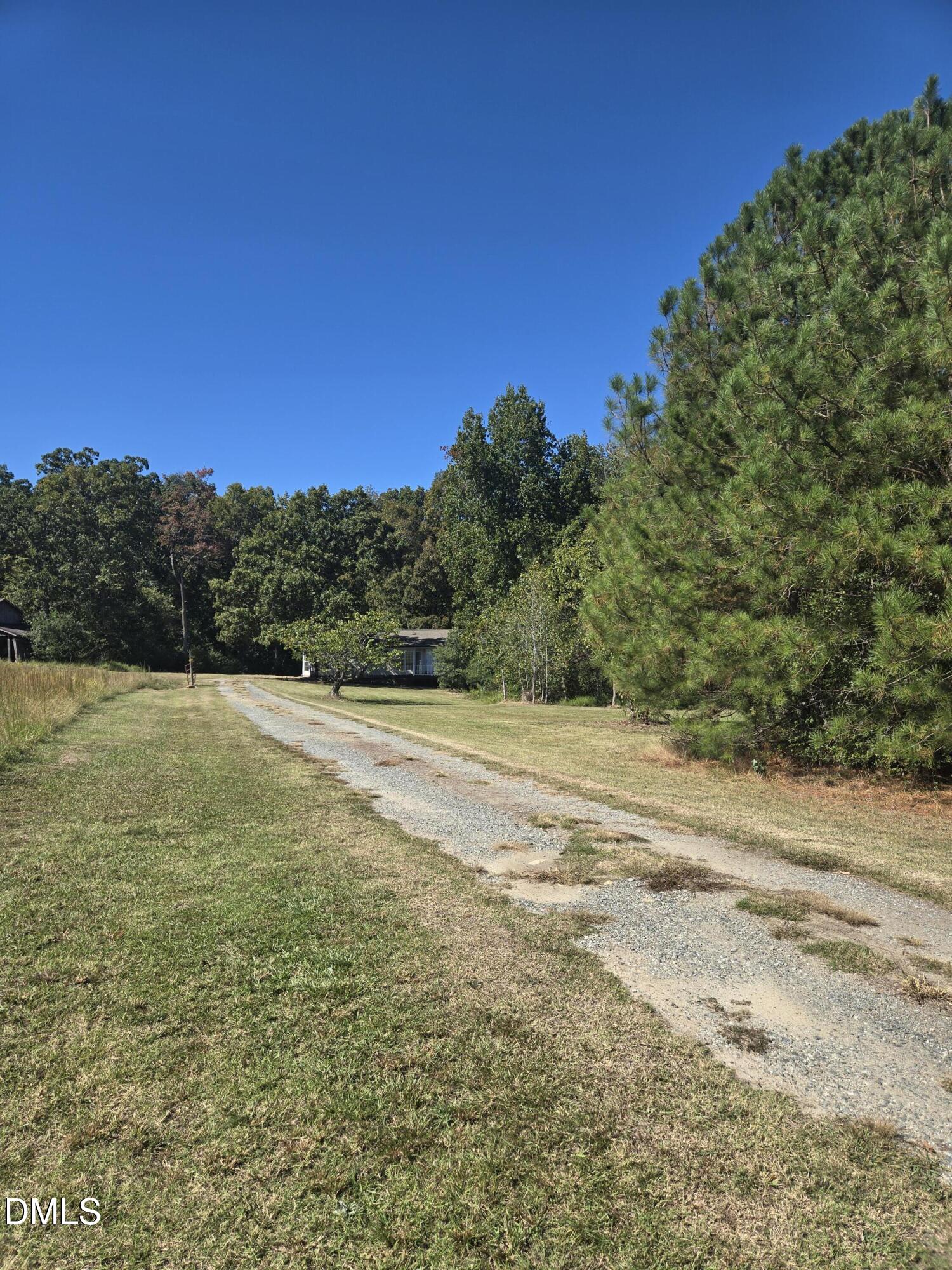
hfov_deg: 58.9
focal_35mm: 23
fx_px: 843
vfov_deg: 73.9
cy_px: 635
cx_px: 476
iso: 25
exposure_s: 1/1879
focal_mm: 5.4
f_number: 1.8
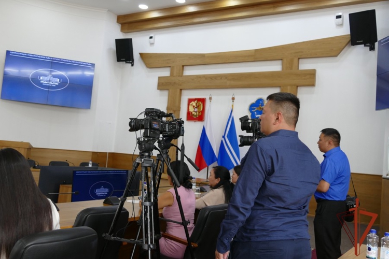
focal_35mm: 37
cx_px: 194
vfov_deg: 35.9
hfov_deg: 51.9
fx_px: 400
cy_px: 130
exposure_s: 1/80
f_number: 3.1
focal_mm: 13.43
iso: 400
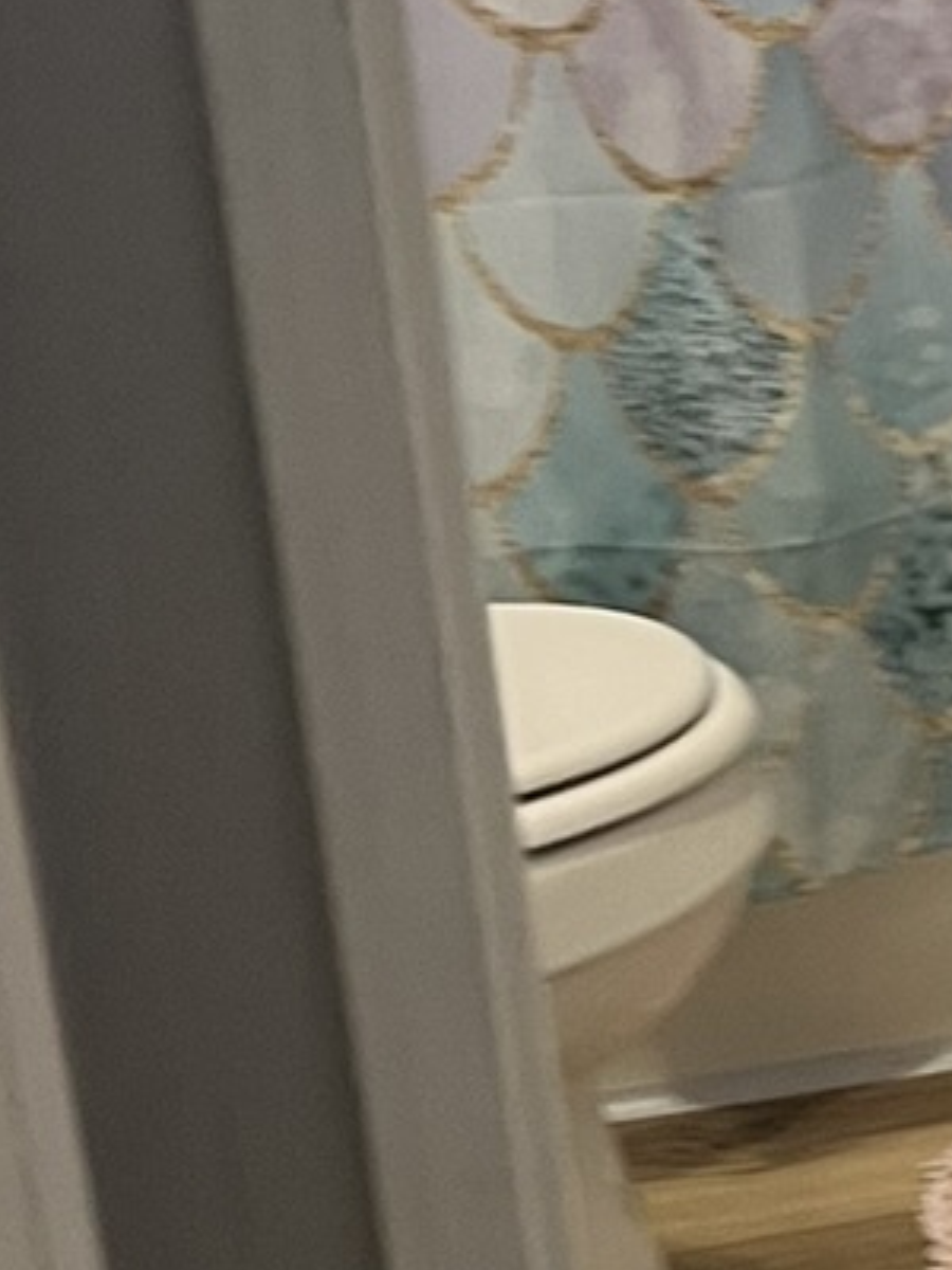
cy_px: 311
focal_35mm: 133
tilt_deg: -15.3
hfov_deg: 9.6
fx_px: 4877
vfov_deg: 14.8
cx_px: 2424
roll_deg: +1.7
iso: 200
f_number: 1.5
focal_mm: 5.7
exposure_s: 1/60
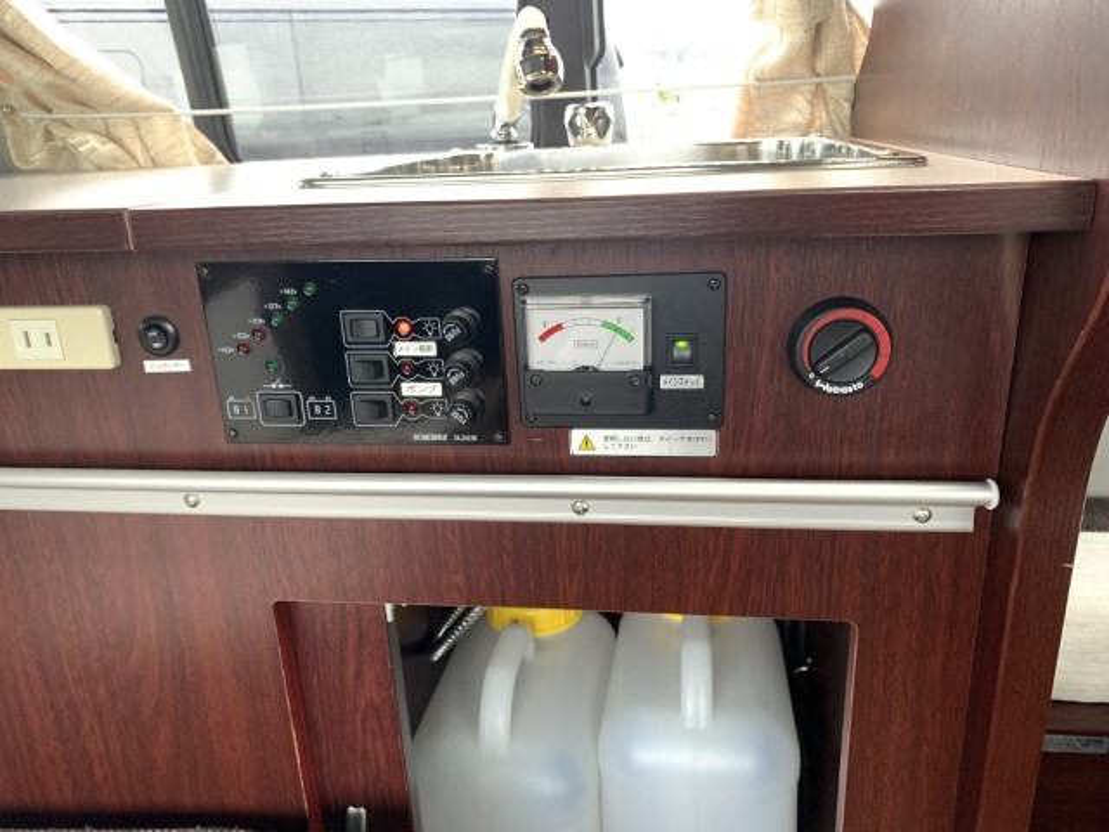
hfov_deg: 67.3
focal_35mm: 26
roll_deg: +2.0
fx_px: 833
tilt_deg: -18.6
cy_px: 416
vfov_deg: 53.1
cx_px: 554
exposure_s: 1/60
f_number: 1.8
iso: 250
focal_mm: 4.25
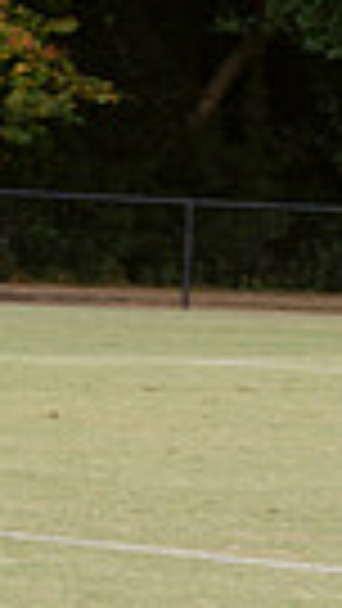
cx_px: 1220
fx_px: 6525
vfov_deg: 5.3
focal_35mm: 405
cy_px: 173
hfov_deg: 2.9
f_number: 3.2
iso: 640
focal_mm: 90
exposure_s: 1/125
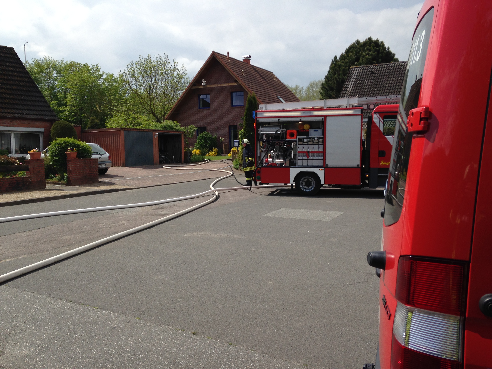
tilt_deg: -4.3
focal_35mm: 33
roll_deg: -0.4
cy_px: 184
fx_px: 469
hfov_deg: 55.4
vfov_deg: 42.9
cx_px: 246
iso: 50
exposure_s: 1/1938
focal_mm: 4.12
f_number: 2.4
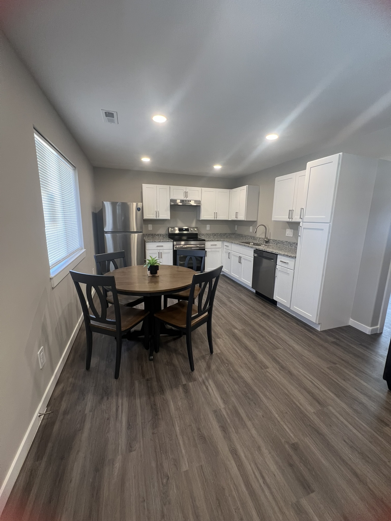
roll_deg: -0.4
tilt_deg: -11.1
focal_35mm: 13
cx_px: 196
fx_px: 196
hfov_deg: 89.9
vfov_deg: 106.2
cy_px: 260
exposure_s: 1/60
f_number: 1.8
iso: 160
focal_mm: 1.57
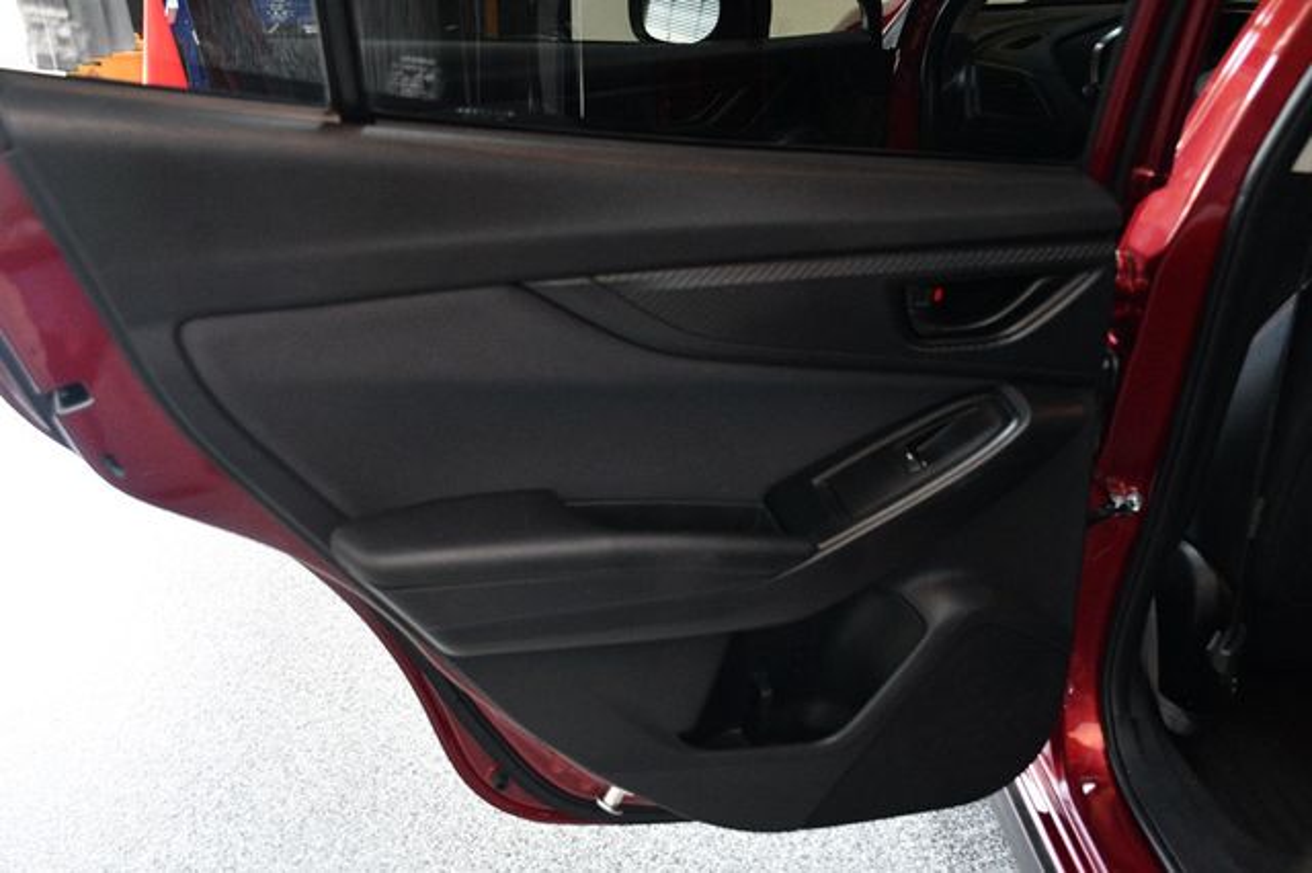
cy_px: 436
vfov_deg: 38.8
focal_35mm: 34
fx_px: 1238
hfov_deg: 55.8
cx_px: 656
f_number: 3.8
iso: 3200
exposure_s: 1/125
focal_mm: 23
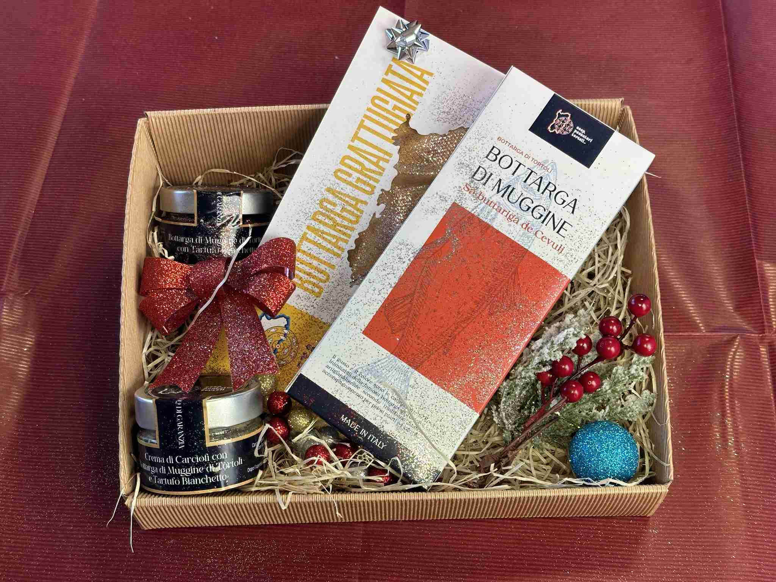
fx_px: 1076
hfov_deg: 39.7
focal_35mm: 48
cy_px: 291
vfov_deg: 30.3
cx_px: 388
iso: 64
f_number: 1.78
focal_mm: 6.86
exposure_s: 1/50
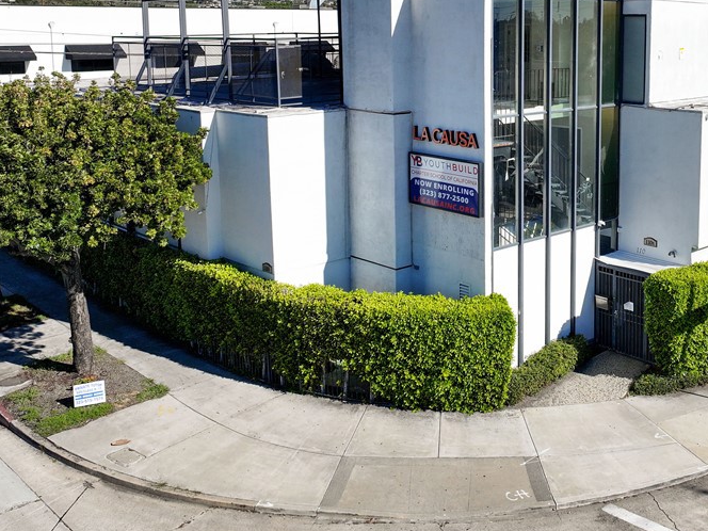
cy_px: 131
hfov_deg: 48.6
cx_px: 510
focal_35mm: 37
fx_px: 757
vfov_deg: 37.7
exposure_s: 1/3200
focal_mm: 12.29
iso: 120
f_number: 2.8
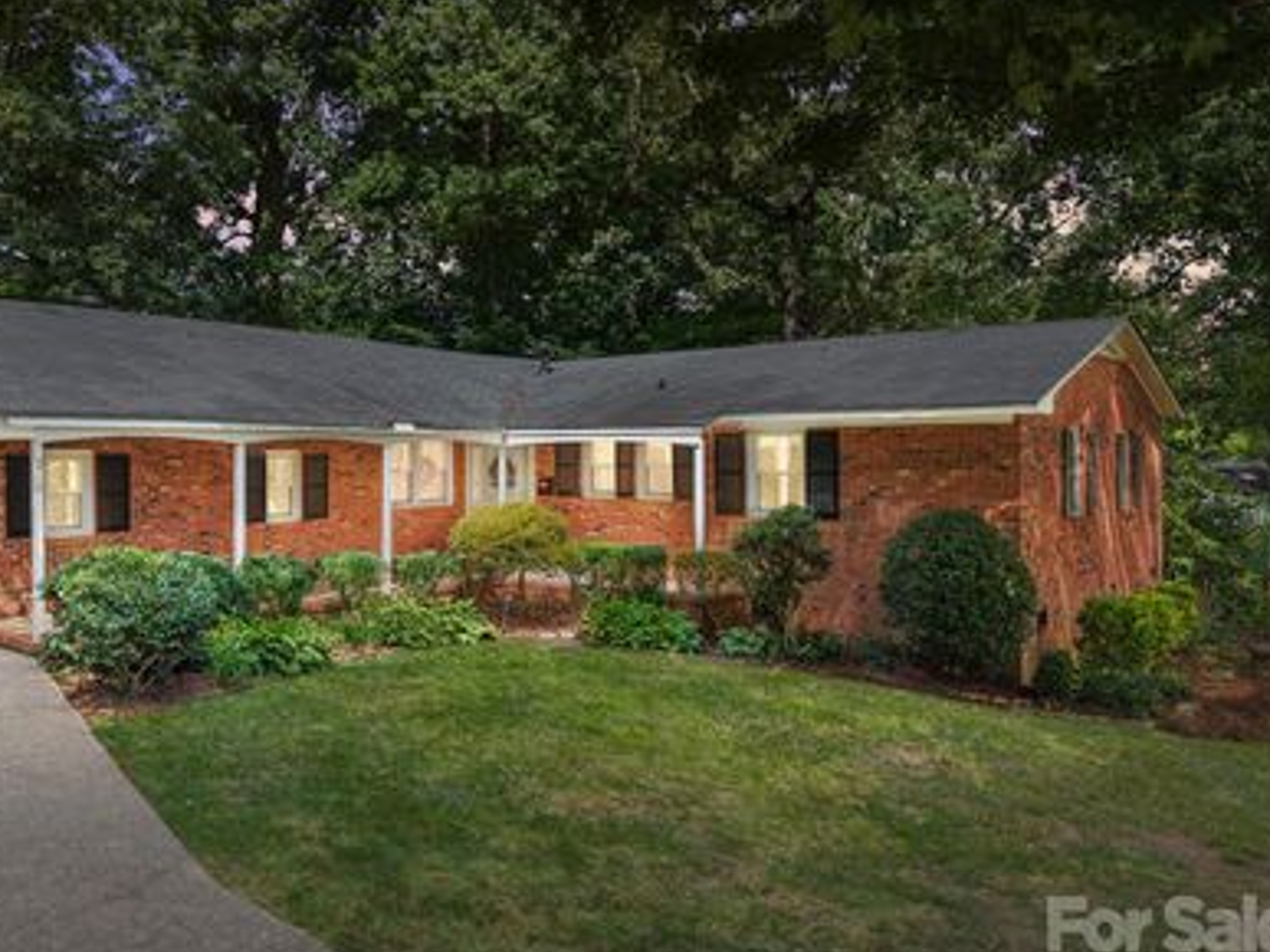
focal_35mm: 31
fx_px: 1137
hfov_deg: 57.7
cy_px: 438
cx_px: 482
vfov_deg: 45.4
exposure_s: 1/180
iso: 200
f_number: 1.8
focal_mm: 8.67
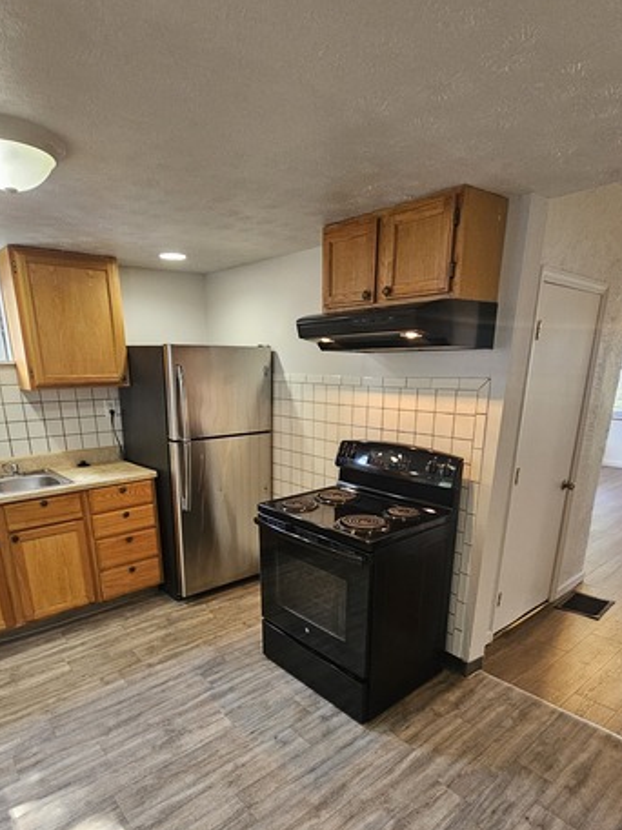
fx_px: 455
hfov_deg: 68.6
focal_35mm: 19
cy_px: 529
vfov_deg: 82.7
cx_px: 291
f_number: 2.2
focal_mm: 2.2
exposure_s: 1/60
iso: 400
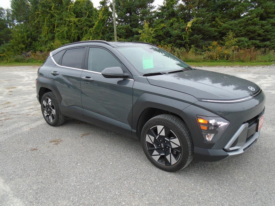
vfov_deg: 53.1
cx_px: 138
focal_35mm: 26
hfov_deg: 67.3
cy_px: 103
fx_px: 207
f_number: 3.2
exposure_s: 1/100
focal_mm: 4.6
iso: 200
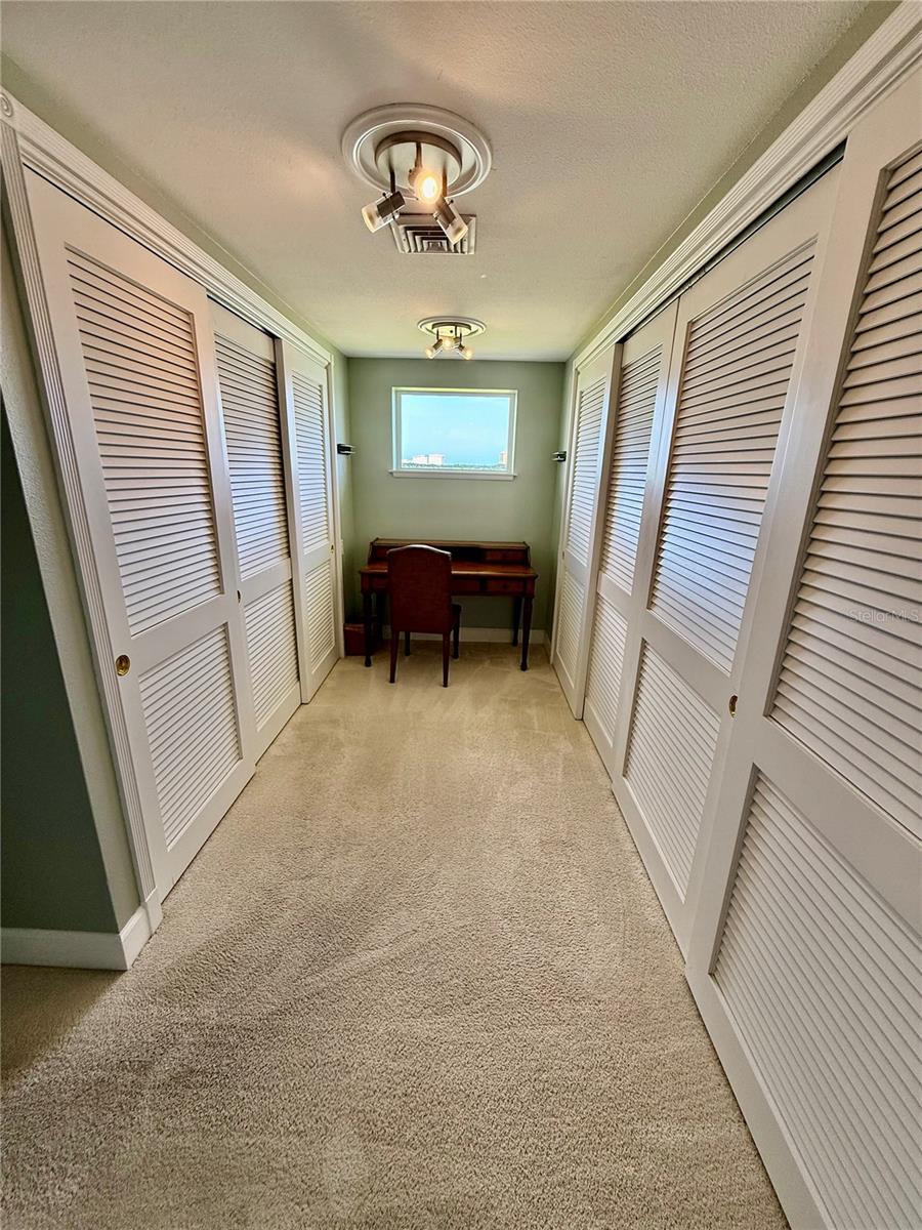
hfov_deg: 85.7
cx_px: 461
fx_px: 497
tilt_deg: -15.0
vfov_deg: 102.1
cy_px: 615
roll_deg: -3.0
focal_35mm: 14
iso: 100
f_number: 2.2
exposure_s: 1/99
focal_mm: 2.22
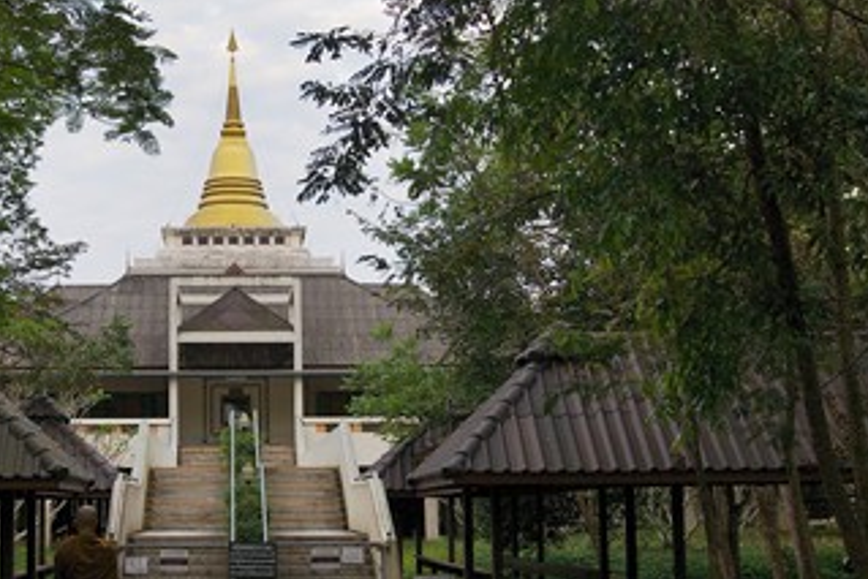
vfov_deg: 21.9
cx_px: 261
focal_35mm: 62
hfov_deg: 32.0
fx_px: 1495
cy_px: 220
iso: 200
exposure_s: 1/100
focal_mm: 22
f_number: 5.6
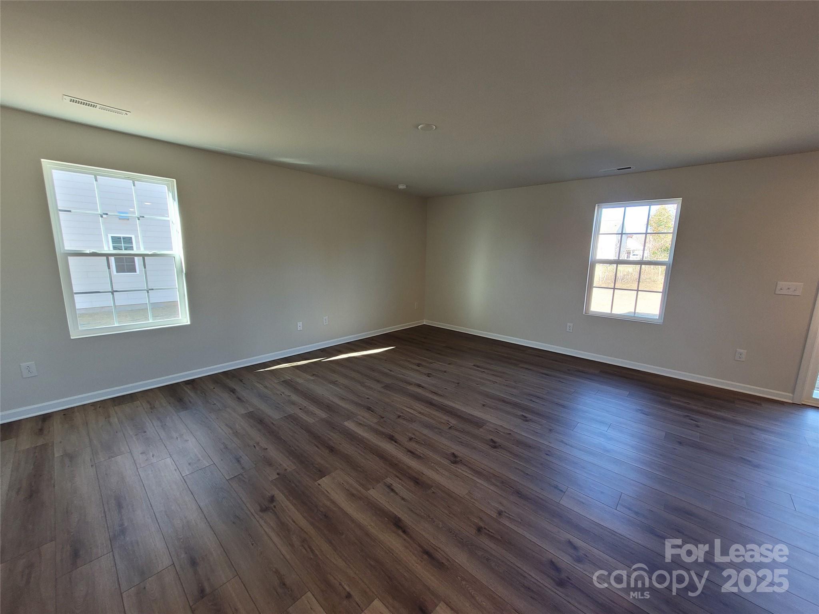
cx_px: 410
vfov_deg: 89.9
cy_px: 307
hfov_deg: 106.2
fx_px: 308
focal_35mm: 13
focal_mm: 1.74
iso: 80
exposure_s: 1/60
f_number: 2.2
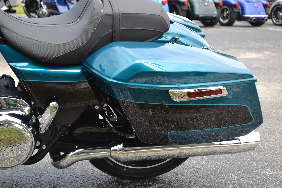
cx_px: 141
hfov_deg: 28.1
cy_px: 94
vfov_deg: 18.9
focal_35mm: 72
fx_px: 564
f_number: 5.6
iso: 110
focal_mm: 48
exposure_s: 1/125
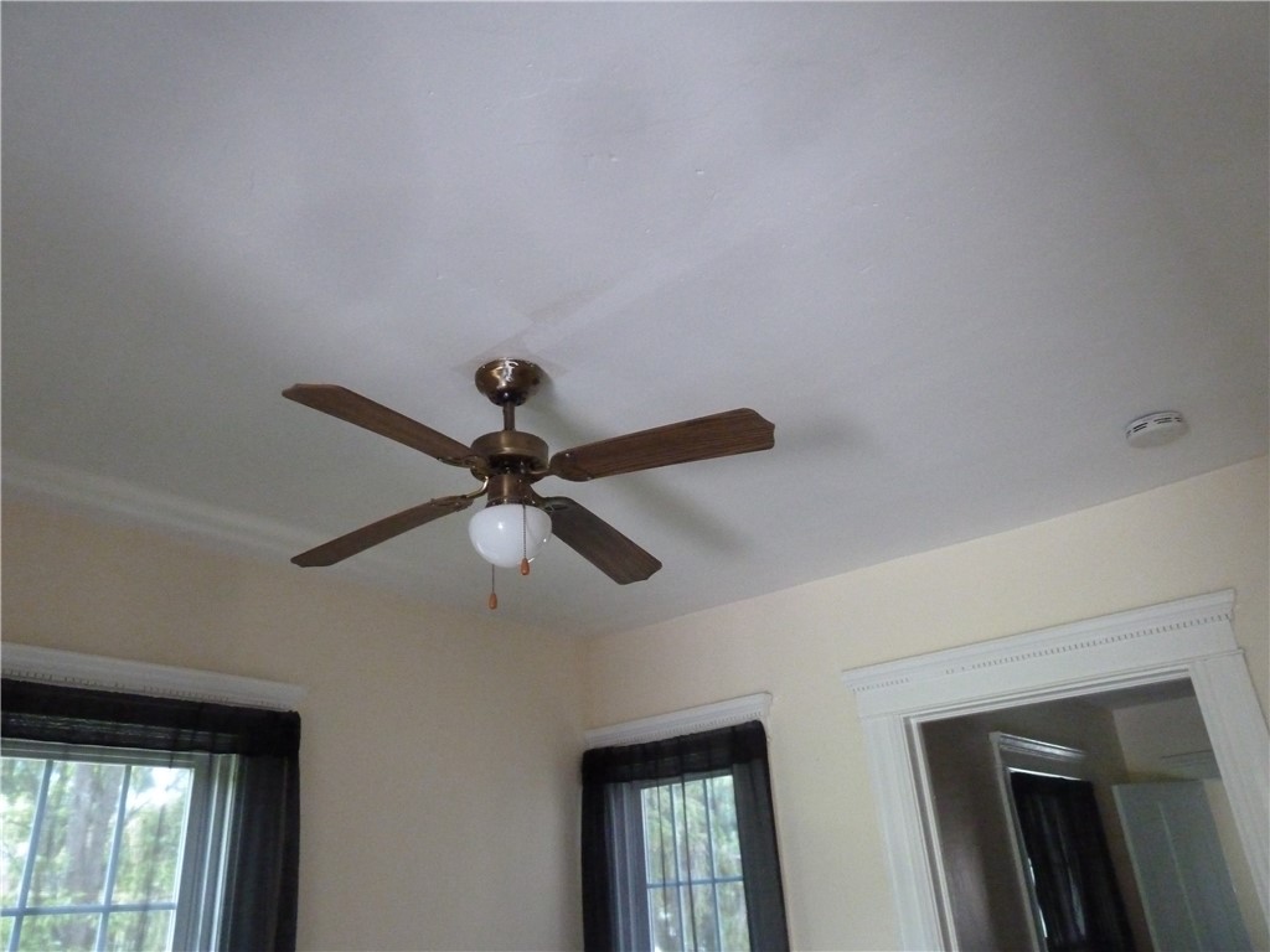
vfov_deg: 54.9
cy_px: 476
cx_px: 635
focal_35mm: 25
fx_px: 917
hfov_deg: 69.4
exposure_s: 1/40
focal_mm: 4.1
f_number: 3.3
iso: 800
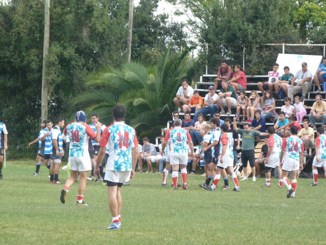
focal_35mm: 265
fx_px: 2496
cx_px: 163
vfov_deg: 5.6
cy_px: 122
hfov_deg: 7.5
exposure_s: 1/500
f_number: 4
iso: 400
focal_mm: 47.7
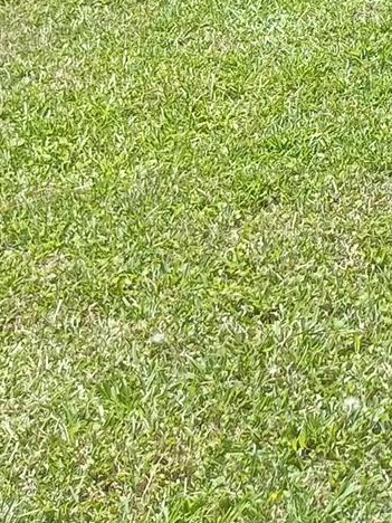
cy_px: -614
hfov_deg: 10.2
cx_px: 806
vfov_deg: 12.5
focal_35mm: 133
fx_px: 2008
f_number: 1.8
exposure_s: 1/798
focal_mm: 3.94
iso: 40
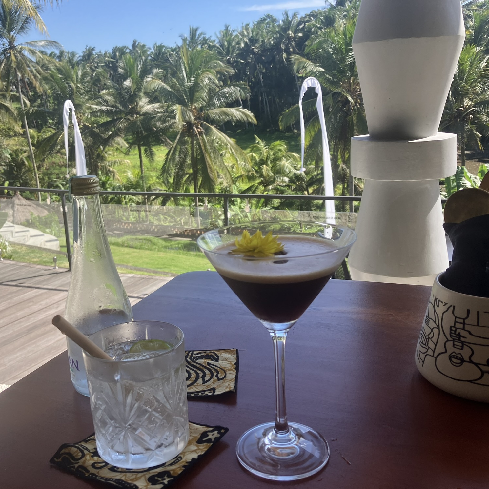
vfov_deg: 48.4
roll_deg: +3.2
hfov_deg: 48.3
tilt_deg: -14.9
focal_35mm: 34
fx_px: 543
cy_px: 249
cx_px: 214
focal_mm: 3.99
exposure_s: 1/796
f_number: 1.8
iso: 32
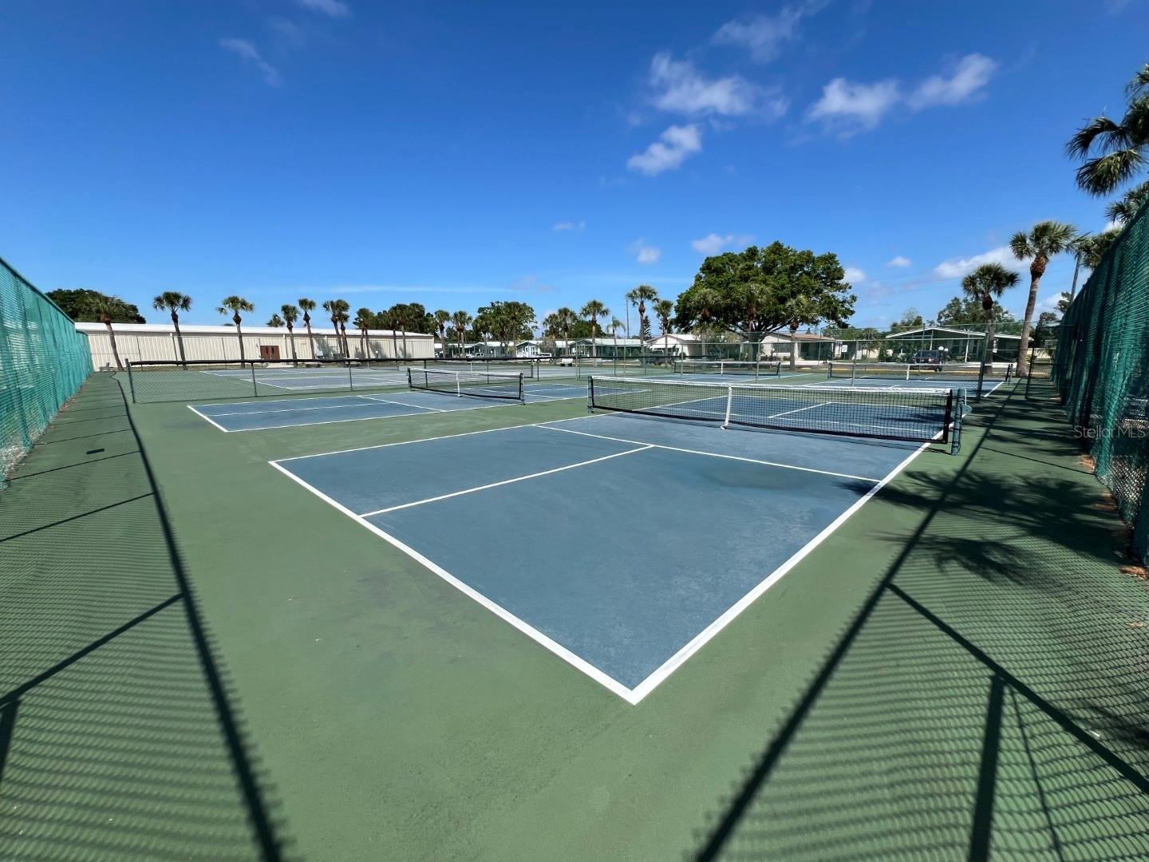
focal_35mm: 13
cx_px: 574
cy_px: 431
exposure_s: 1/2137
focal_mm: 1.57
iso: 32
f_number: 1.8
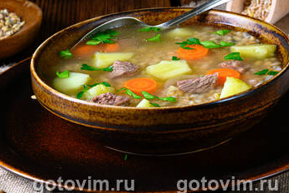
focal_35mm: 141
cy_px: 20
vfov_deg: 9.7
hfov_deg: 14.5
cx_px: 159
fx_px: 1132
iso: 100
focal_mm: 70
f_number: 11
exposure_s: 1/125
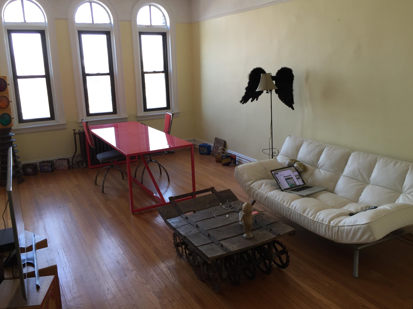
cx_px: 200
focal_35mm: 30
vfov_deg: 46.8
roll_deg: +2.2
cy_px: 152
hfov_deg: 60.0
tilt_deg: -13.1
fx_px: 358
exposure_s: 1/40
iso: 32
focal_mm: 4.15
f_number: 2.2
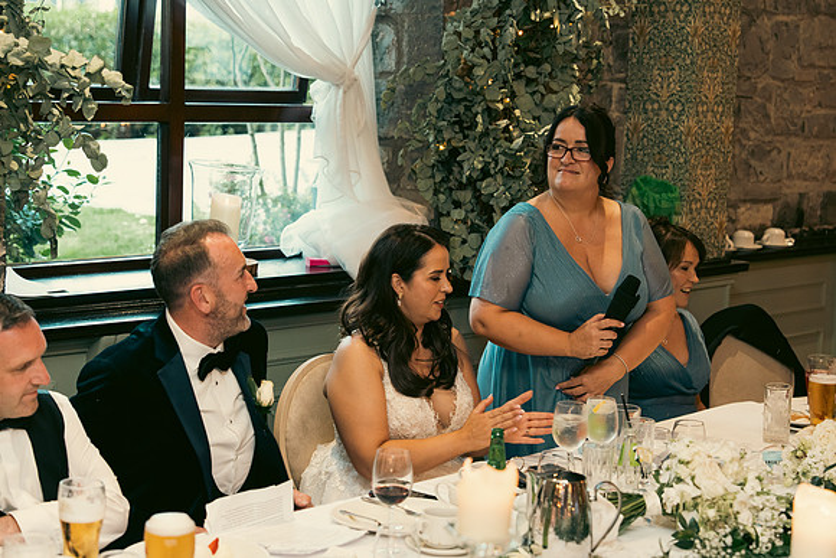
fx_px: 1533
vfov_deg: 20.6
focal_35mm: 66
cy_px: 279
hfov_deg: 30.5
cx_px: 418
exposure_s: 1/160
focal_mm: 66
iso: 2500
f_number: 3.5
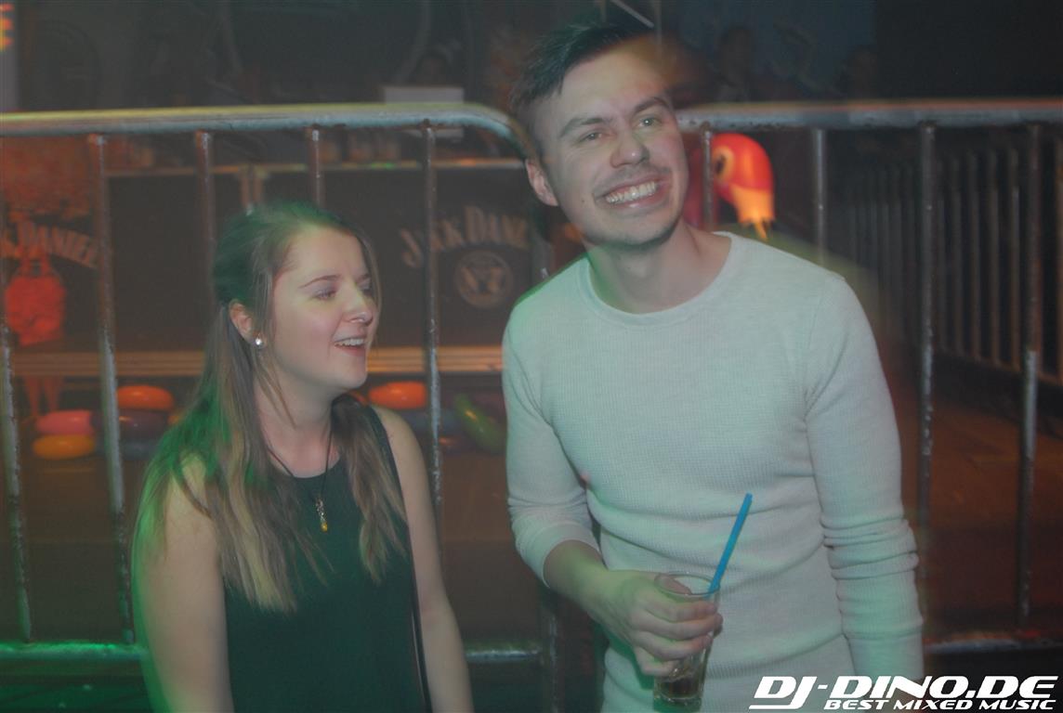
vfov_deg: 37.0
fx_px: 1065
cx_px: 532
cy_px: 356
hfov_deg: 53.0
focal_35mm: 36
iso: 400
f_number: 5.6
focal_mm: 24
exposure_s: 1/6
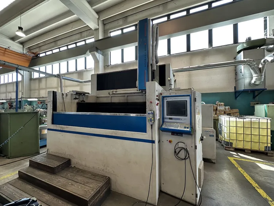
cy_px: 103
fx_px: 111
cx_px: 137
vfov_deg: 85.7
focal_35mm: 14
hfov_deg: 102.0
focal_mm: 2.22
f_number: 2.2
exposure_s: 1/100
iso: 160
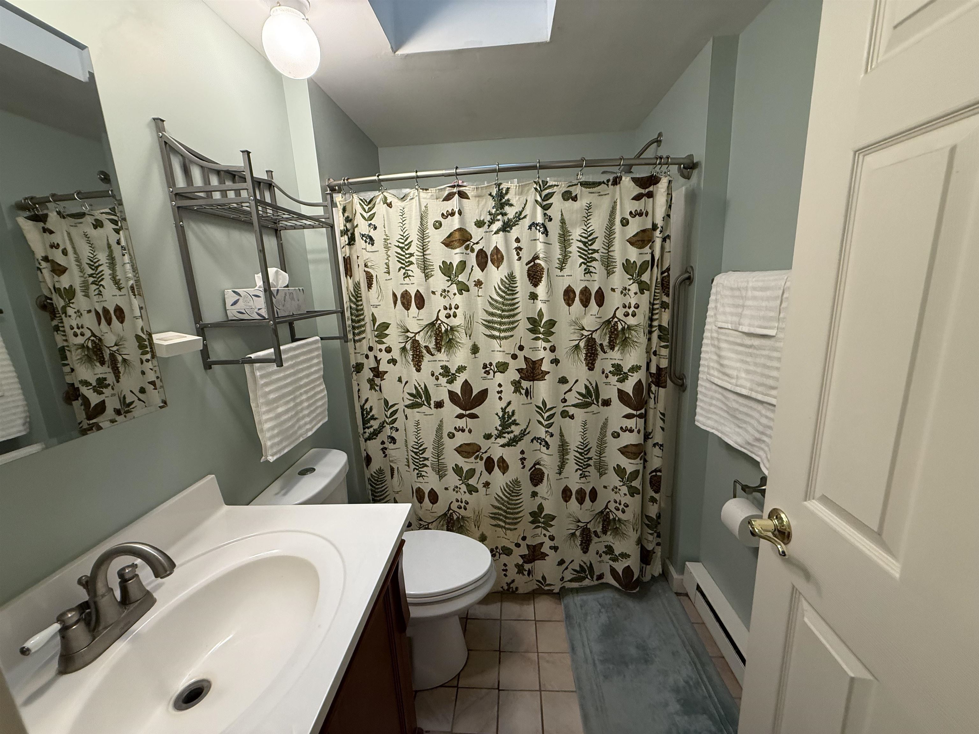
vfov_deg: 85.7
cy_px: 367
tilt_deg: -11.5
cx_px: 490
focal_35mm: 14
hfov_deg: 102.1
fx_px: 396
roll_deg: +2.6
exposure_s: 1/60
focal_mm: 2.22
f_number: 2.2
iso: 250
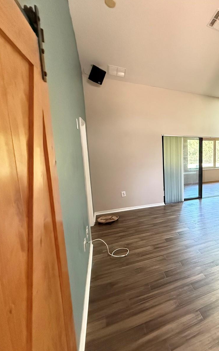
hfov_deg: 48.8
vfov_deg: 85.1
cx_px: 220
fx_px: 191
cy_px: 174
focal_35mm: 20
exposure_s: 1/60
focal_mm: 2.22
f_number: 2.2
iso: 1250
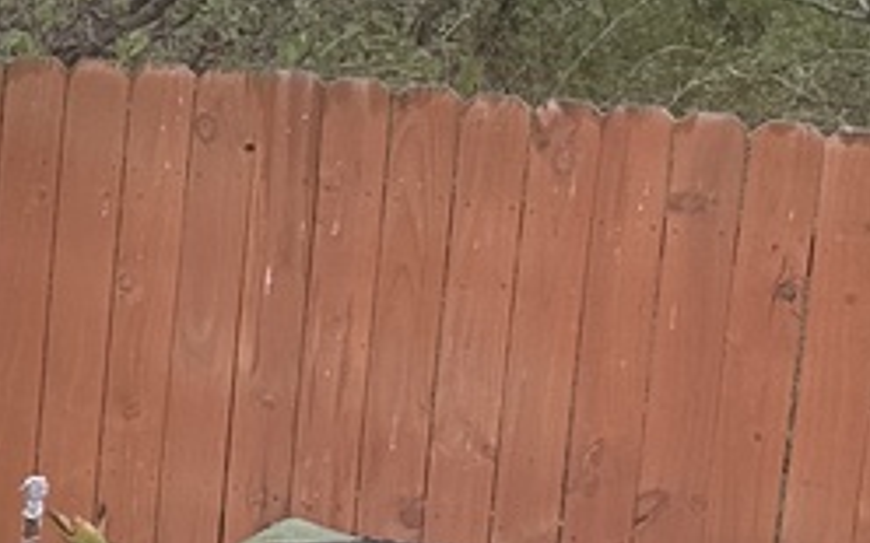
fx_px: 3509
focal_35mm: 148
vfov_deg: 8.9
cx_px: -744
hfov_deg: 12.7
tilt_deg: -15.4
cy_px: 315
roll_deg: -0.3
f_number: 1.78
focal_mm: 6.86
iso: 80
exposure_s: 1/360
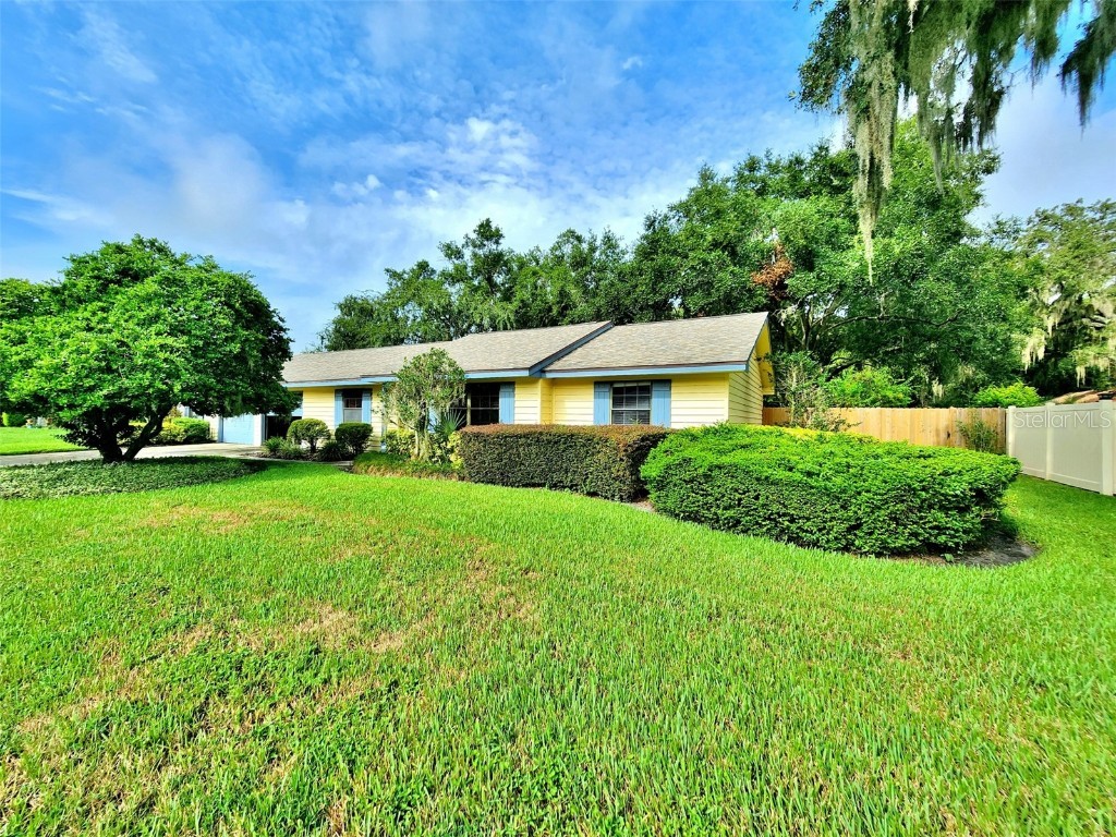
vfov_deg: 89.9
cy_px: 418
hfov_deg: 106.2
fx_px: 419
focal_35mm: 13
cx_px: 558
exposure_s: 1/1414
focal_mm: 2.2
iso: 50
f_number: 2.2
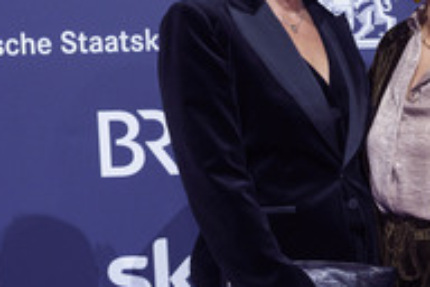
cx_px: 496
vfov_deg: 14.5
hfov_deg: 20.5
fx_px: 1123
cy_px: 155
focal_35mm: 94
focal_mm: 40
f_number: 4.5
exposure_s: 1/200
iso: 1250
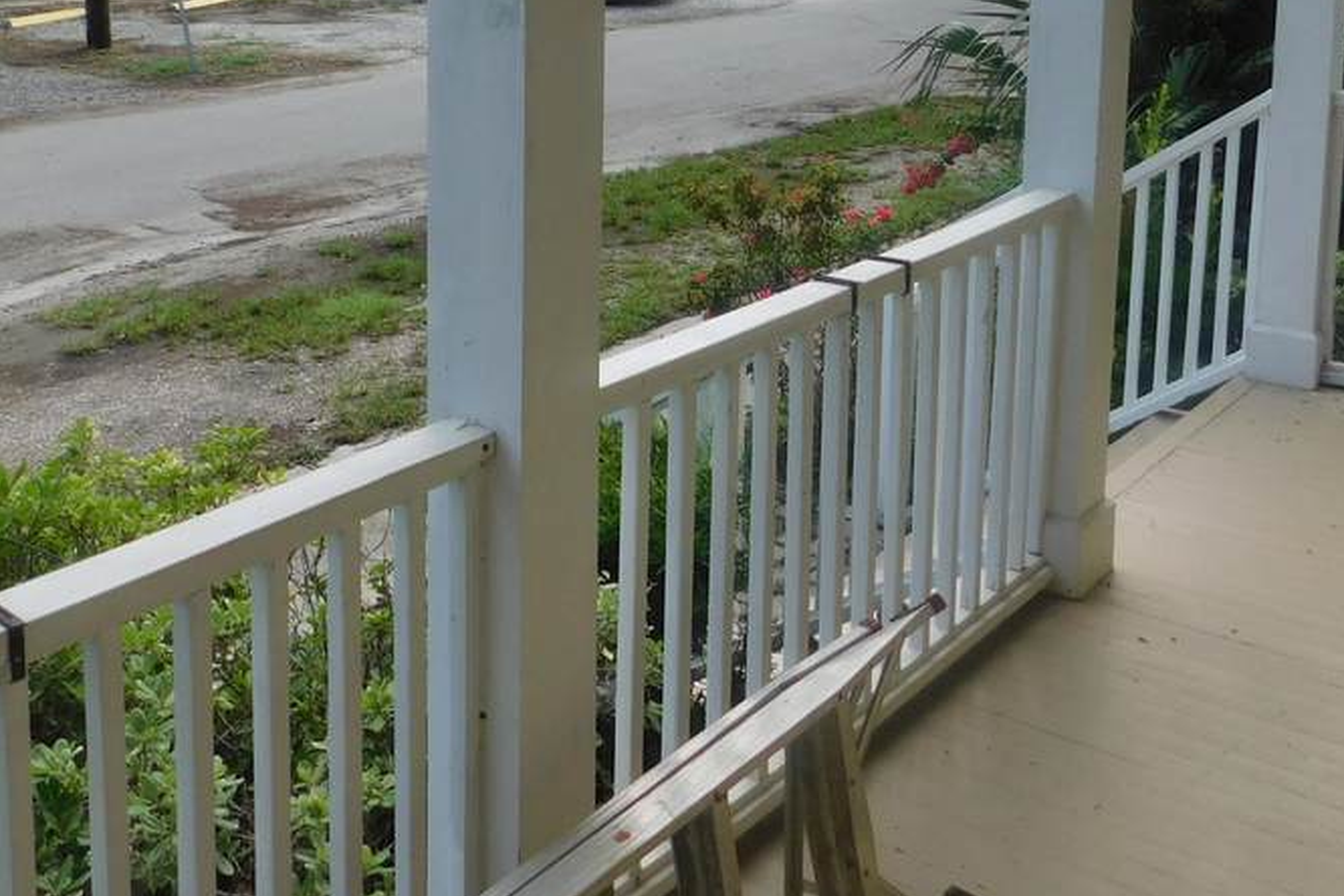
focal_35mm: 46
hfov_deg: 42.6
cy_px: 40
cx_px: 545
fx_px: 1717
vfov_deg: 27.8
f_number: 3
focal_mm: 4
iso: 125
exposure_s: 1/640
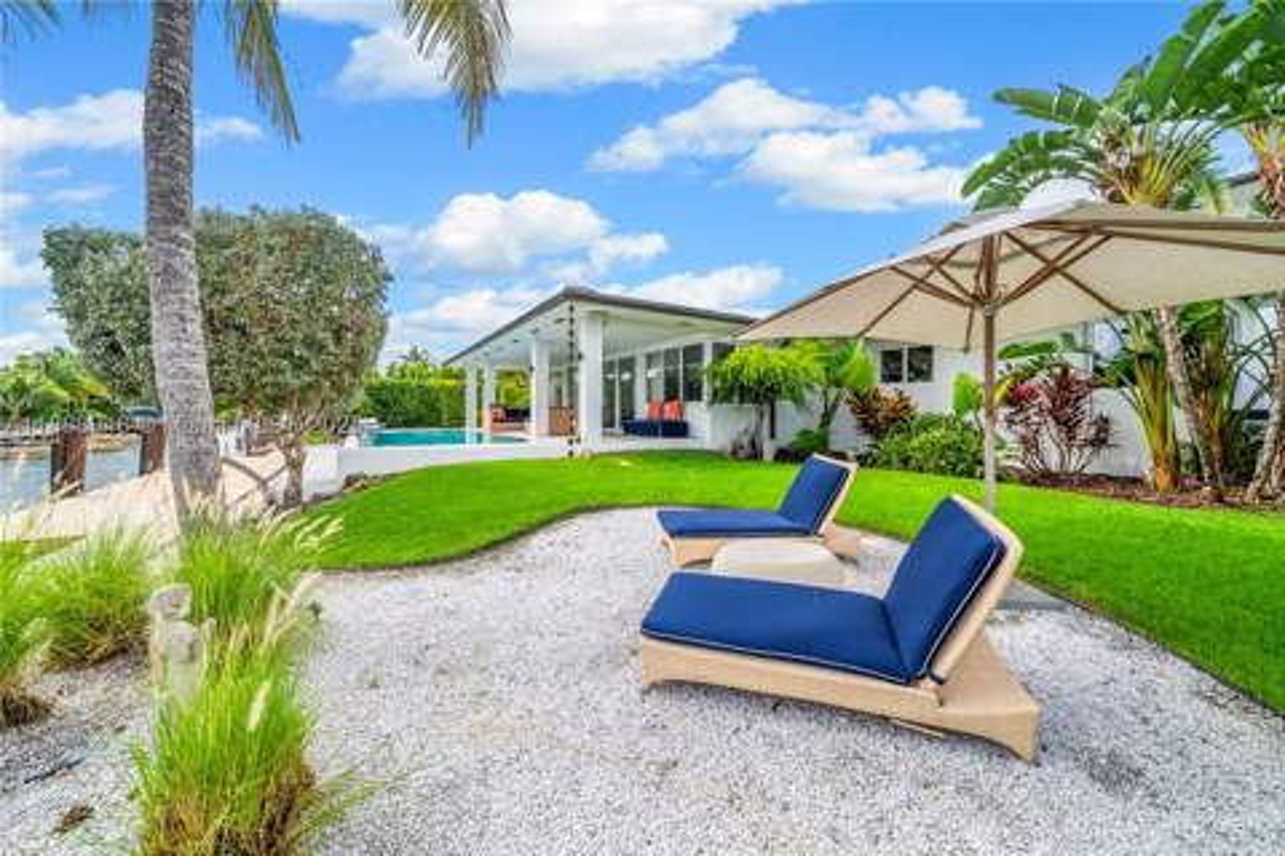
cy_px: 428
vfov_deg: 90.0
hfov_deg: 112.6
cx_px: 642
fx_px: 428
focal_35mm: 12
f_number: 8
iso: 160
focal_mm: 12
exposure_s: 1/500
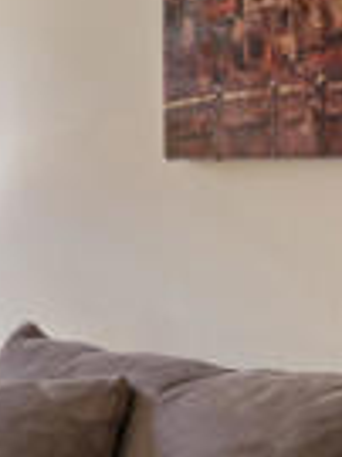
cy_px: 154
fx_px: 1346
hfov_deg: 8.8
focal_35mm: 102
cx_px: -921
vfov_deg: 19.2
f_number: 9.5
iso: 200
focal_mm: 14
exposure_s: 1/2
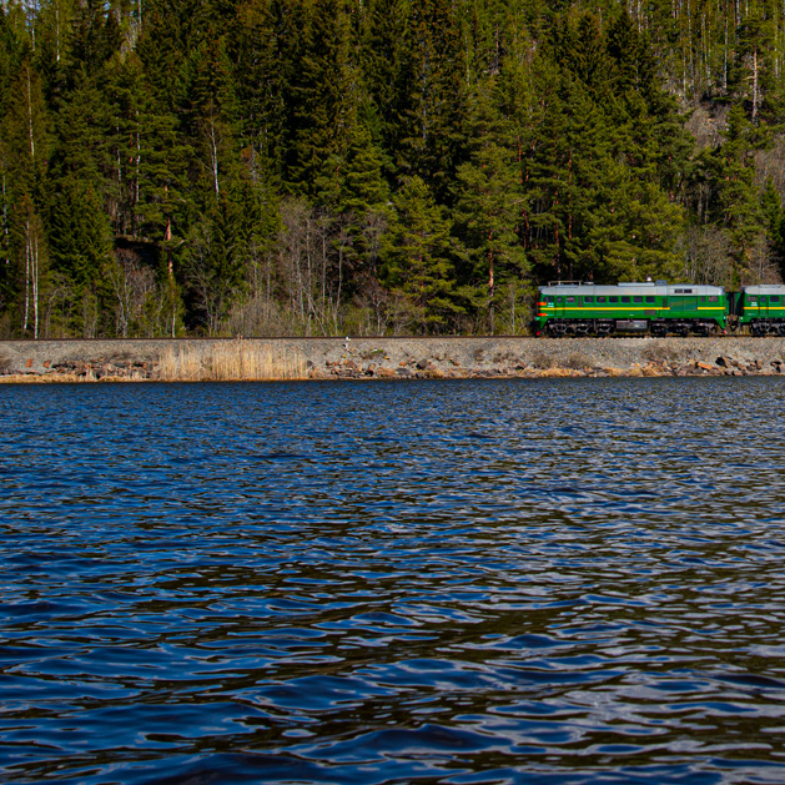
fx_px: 2078
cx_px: 837
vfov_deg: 21.3
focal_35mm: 81
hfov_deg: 20.5
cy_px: 222
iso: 140
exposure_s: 1/500
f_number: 6.3
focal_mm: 40
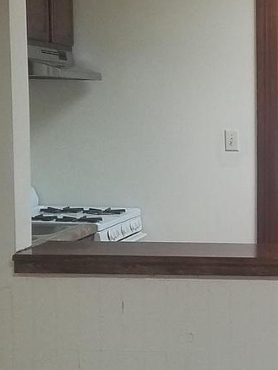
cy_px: 212
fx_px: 975
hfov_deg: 15.3
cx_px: 388
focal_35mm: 91
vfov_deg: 21.5
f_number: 1.7
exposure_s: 1/24
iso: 160
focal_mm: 4.2
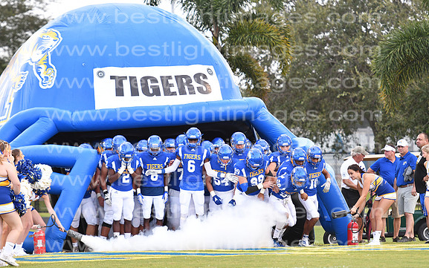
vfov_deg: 5.2
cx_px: 215
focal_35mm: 254
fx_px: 2965
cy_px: 132
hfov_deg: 8.3
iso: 800
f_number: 3.2
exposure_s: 1/500
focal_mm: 165
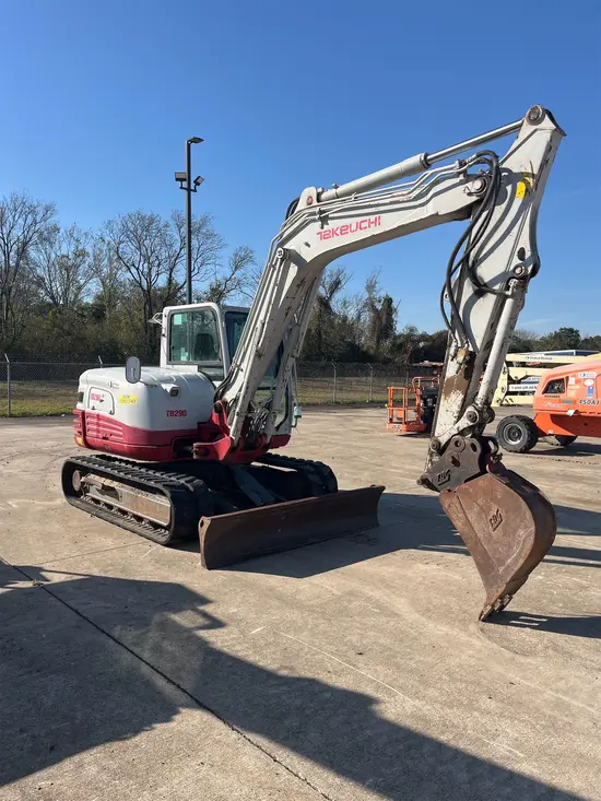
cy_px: 400
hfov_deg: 53.1
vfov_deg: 67.3
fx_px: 602
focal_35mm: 26
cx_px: 300
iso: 50
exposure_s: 1/3623
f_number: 1.6
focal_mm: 5.1
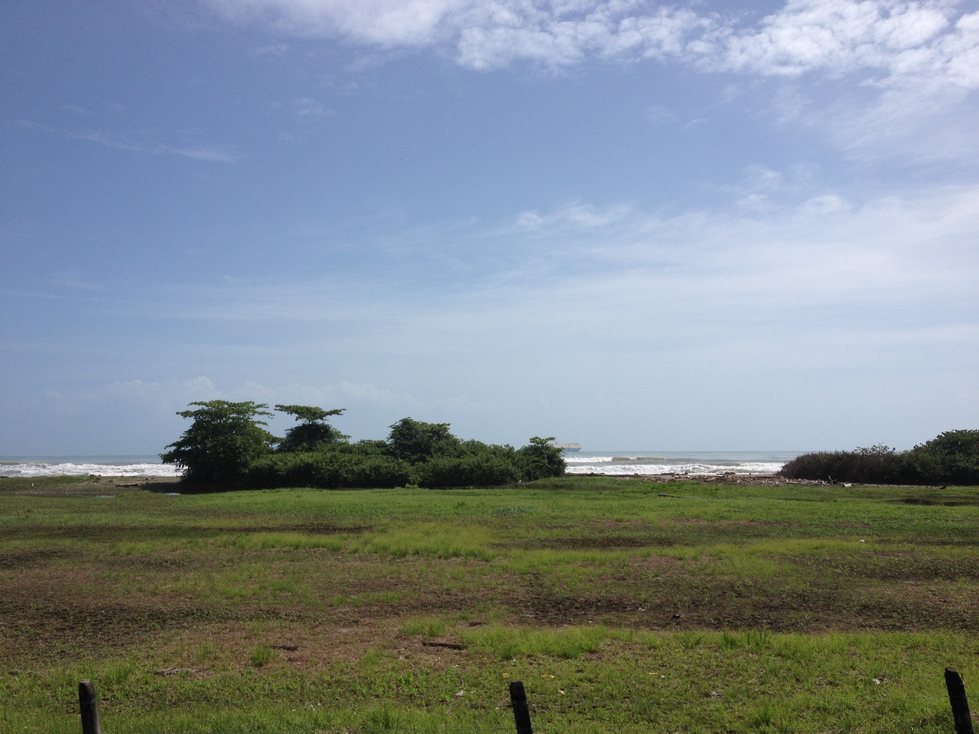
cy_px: 367
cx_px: 490
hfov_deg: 52.6
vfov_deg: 40.7
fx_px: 990
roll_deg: +2.1
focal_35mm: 35
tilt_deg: +4.0
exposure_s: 1/3460
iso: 50
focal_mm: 4.28
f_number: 2.4
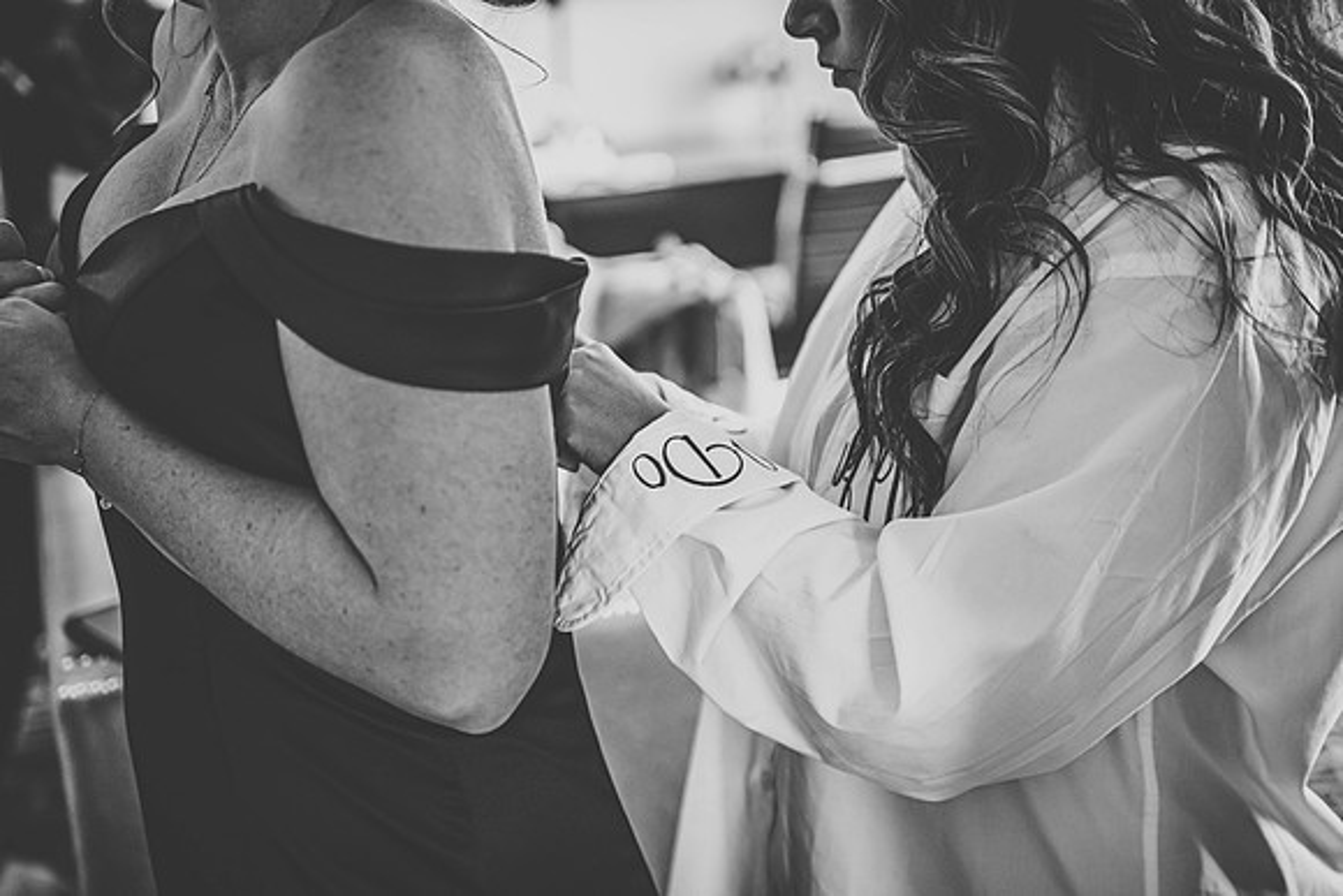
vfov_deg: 22.6
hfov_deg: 33.4
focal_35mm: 60
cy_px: 448
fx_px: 2239
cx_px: 672
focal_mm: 60
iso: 800
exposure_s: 1/100
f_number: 2.8
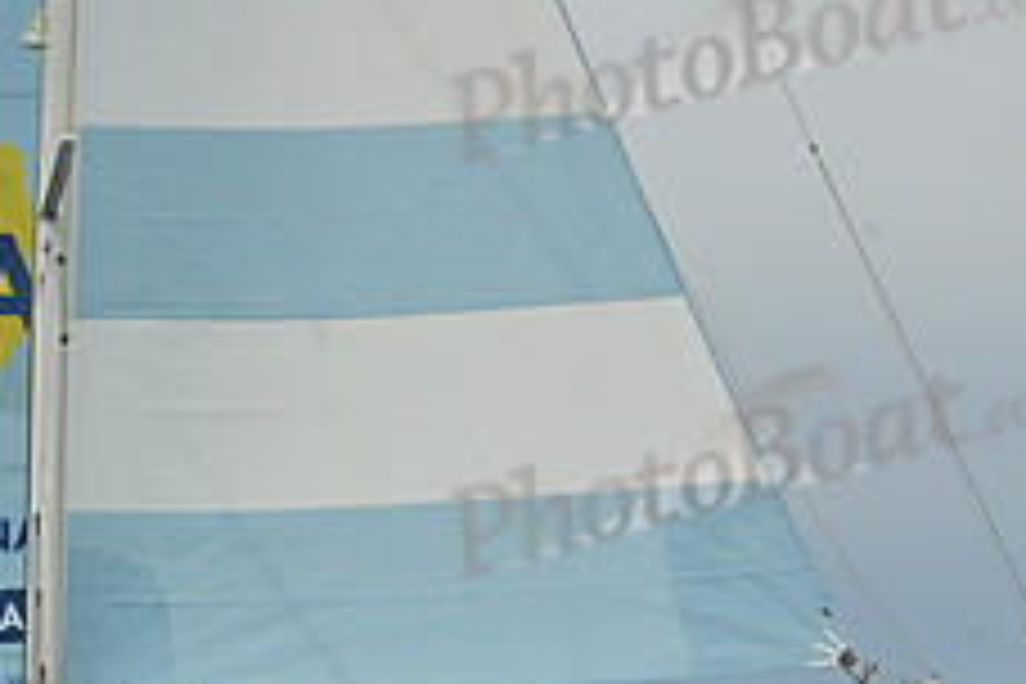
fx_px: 5073
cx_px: 220
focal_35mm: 178
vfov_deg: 7.7
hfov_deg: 11.5
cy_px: 758
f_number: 13
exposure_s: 1/800
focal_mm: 70
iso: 320
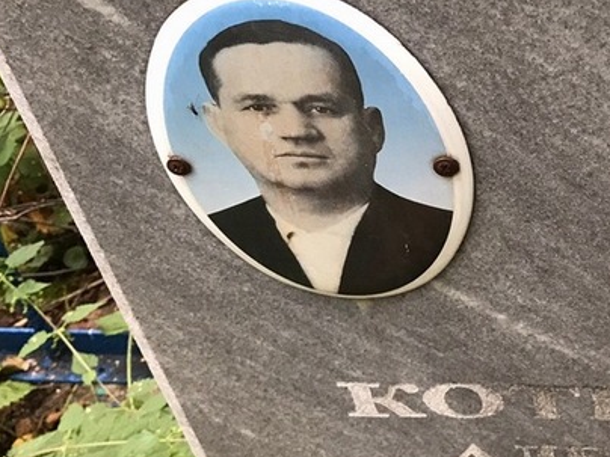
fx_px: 1251
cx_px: 618
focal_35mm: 71
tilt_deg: -45.7
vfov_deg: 20.7
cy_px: 214
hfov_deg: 25.9
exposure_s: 1/17
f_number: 1.8
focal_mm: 3.99
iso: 40
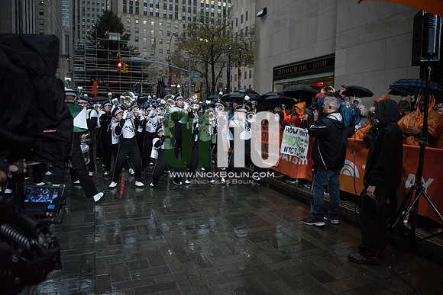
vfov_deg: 53.2
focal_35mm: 24
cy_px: 148
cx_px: 222
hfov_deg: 73.7
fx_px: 295
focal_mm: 24
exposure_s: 1/4000
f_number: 2.8
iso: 10000
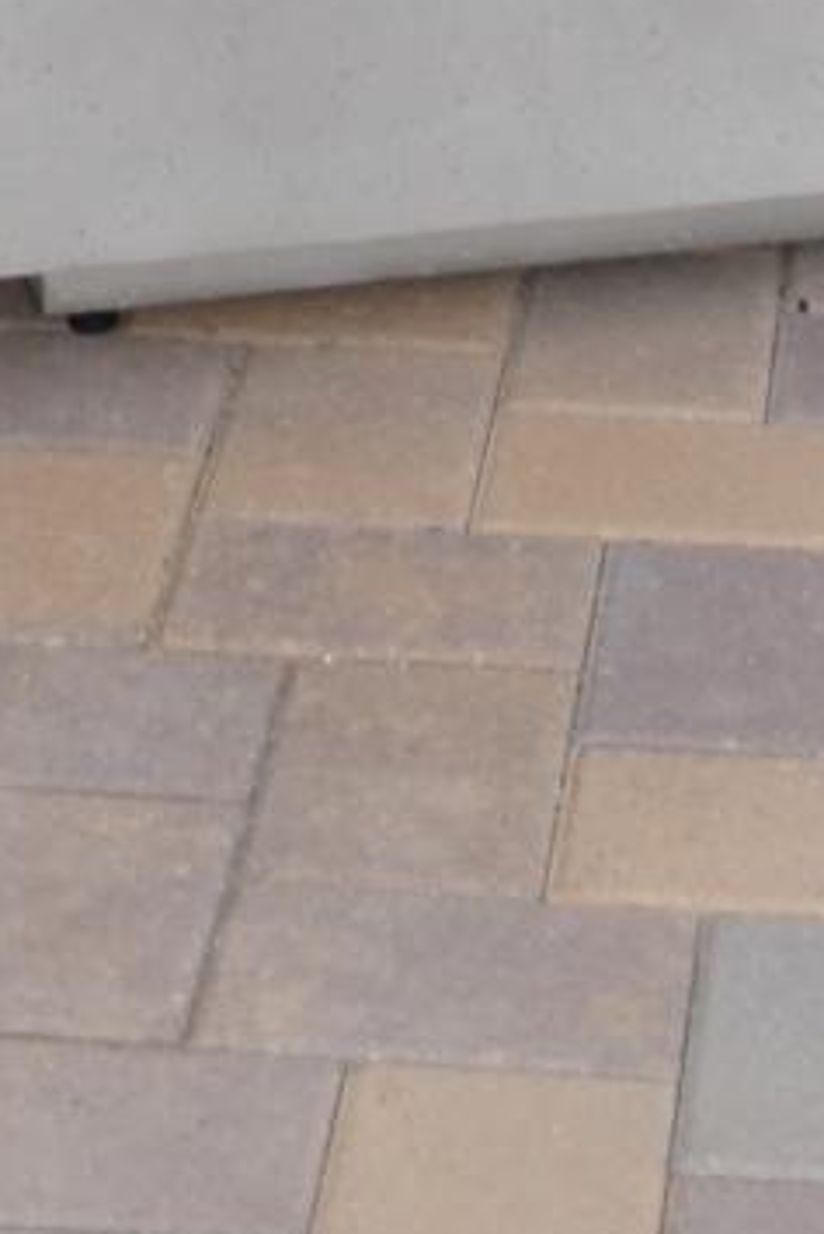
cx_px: 172
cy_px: -2162
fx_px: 6379
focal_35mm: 186
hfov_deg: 7.4
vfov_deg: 9.3
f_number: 6.3
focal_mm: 22
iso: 100
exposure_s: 1/160
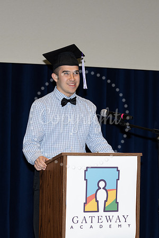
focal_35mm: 152
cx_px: 112
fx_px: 1004
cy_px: 119
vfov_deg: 13.6
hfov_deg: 9.0
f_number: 5.6
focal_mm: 101
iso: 640
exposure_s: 1/80
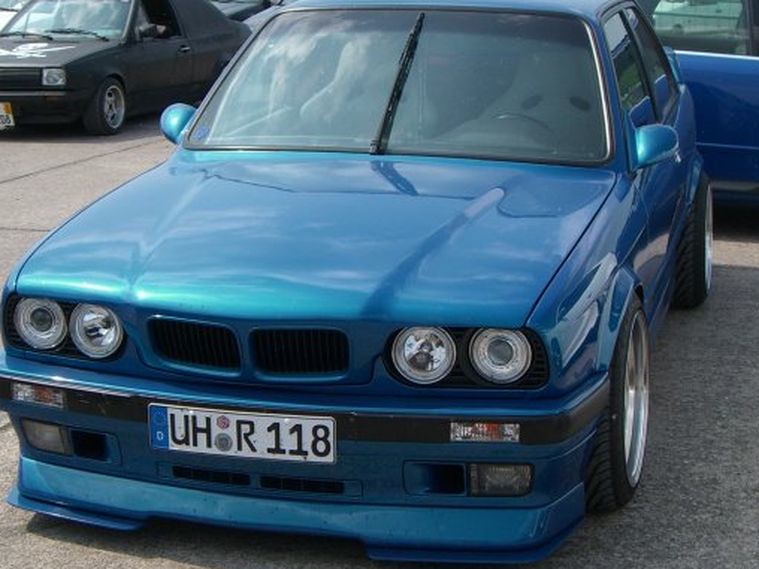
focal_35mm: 74
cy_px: 317
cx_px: 417
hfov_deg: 26.3
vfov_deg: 19.9
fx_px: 1623
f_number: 4.8
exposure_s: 1/400
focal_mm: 7.6
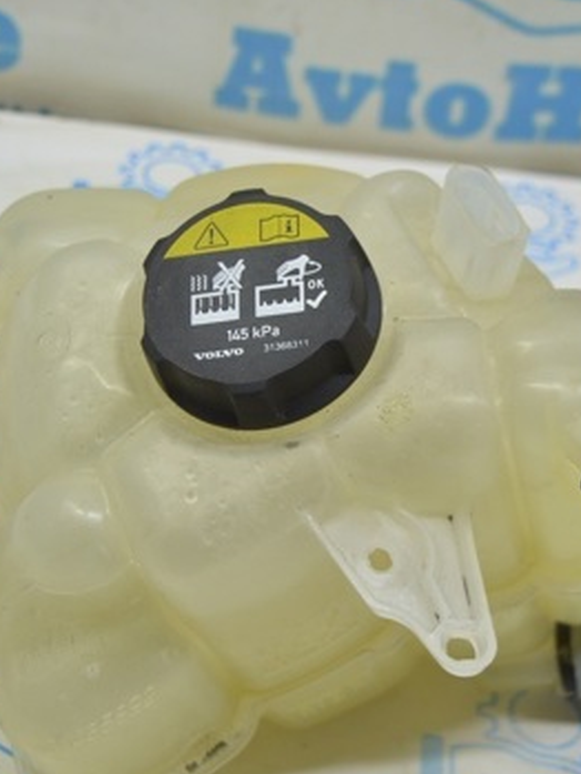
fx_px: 1655
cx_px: 286
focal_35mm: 74
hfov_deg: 19.9
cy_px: 380
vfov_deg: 26.3
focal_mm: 28
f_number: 4.2
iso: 400
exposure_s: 1/50
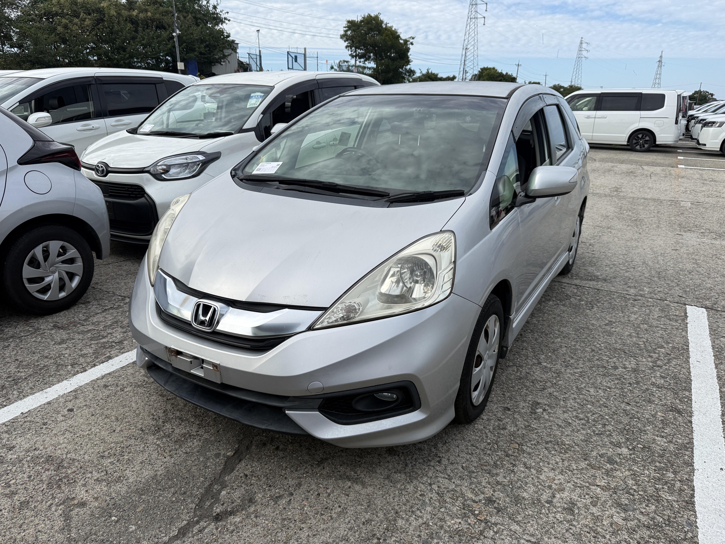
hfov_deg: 71.6
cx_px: 362
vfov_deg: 56.8
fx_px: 503
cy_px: 272
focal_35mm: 24
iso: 80
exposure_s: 1/4167
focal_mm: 6.76
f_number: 1.78
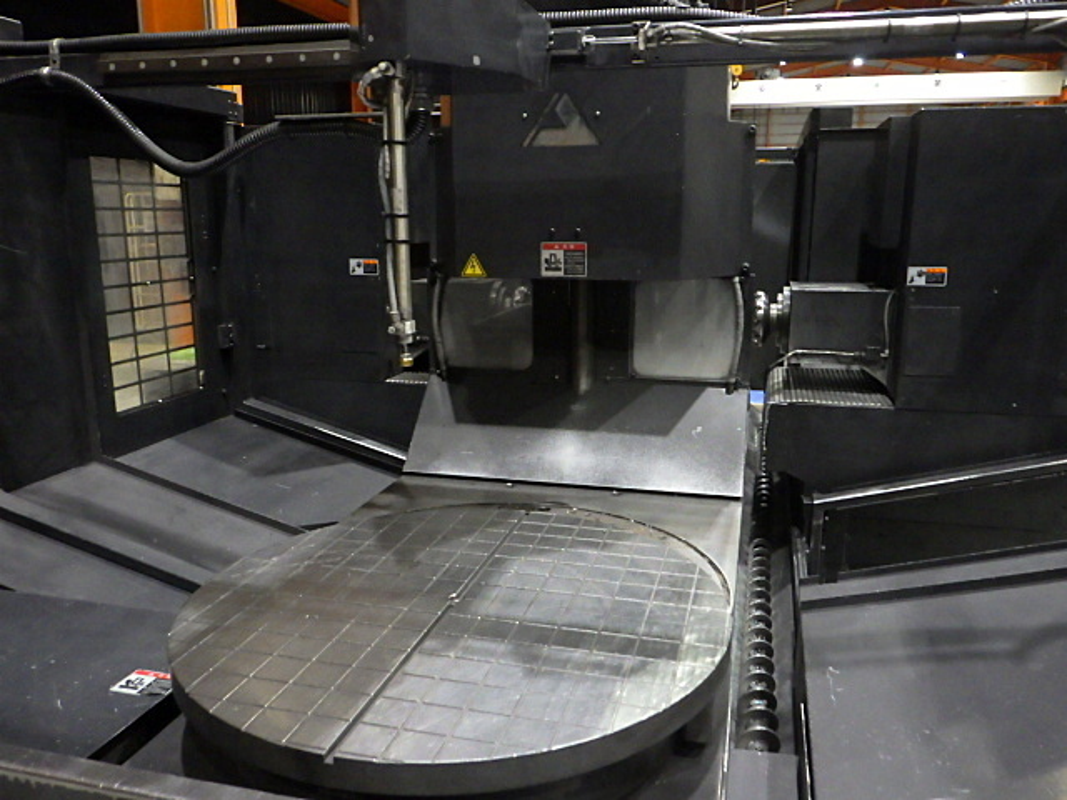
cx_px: 534
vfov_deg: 49.7
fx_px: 863
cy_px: 400
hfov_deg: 63.4
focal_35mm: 28
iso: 1600
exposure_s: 1/25
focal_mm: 5
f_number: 3.5
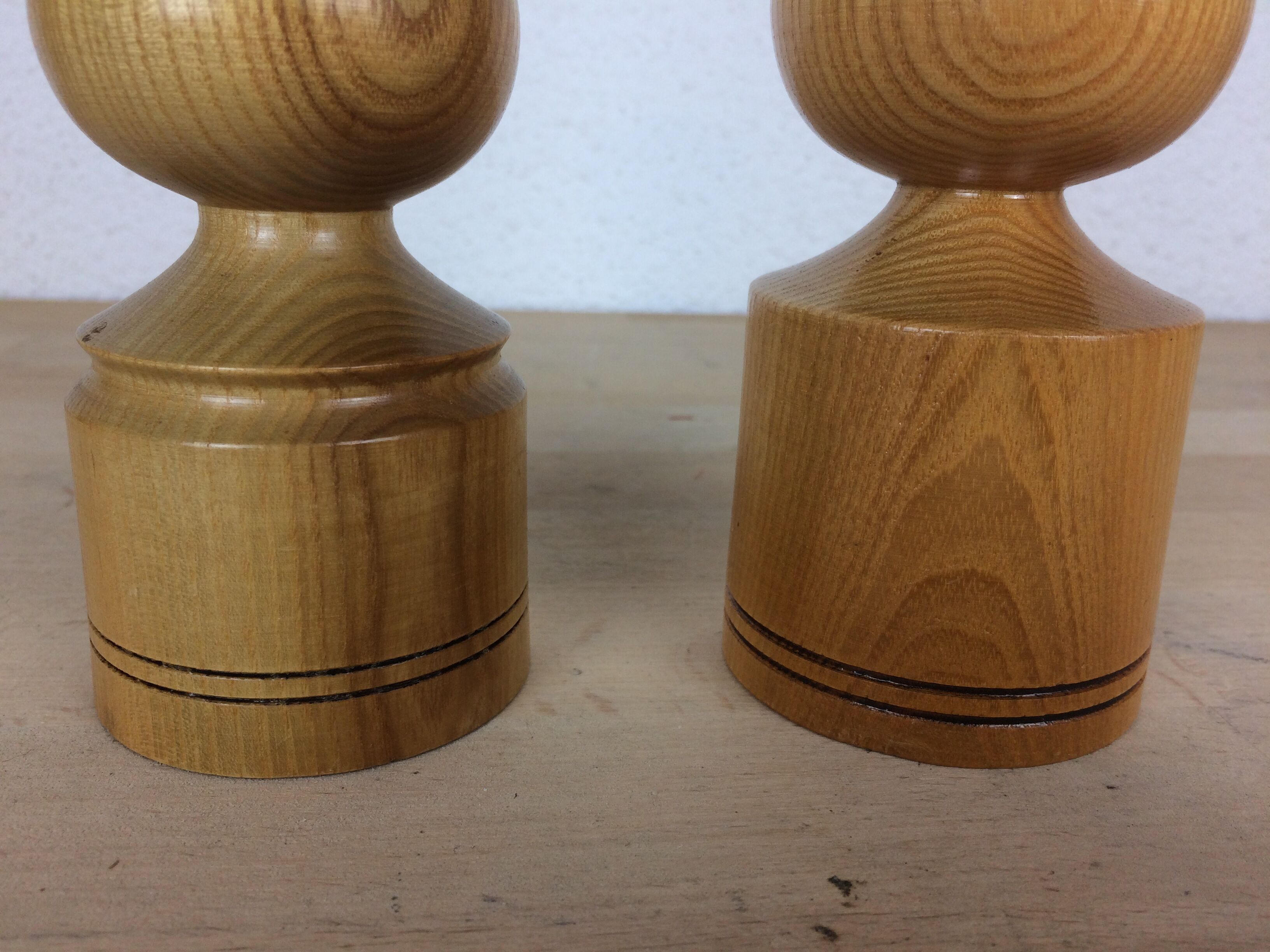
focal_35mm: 29
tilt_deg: -16.9
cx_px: 635
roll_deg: -1.7
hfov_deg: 61.7
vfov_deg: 48.2
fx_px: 1064
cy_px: 476
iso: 50
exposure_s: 1/100
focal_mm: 4.15
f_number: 2.2
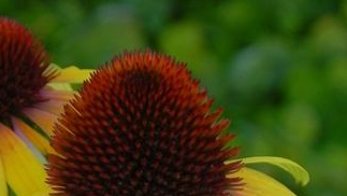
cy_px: 327
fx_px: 6130
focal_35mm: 666
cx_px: 105
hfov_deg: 3.2
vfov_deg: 1.8
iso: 160
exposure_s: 1/125
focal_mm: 44
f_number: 5
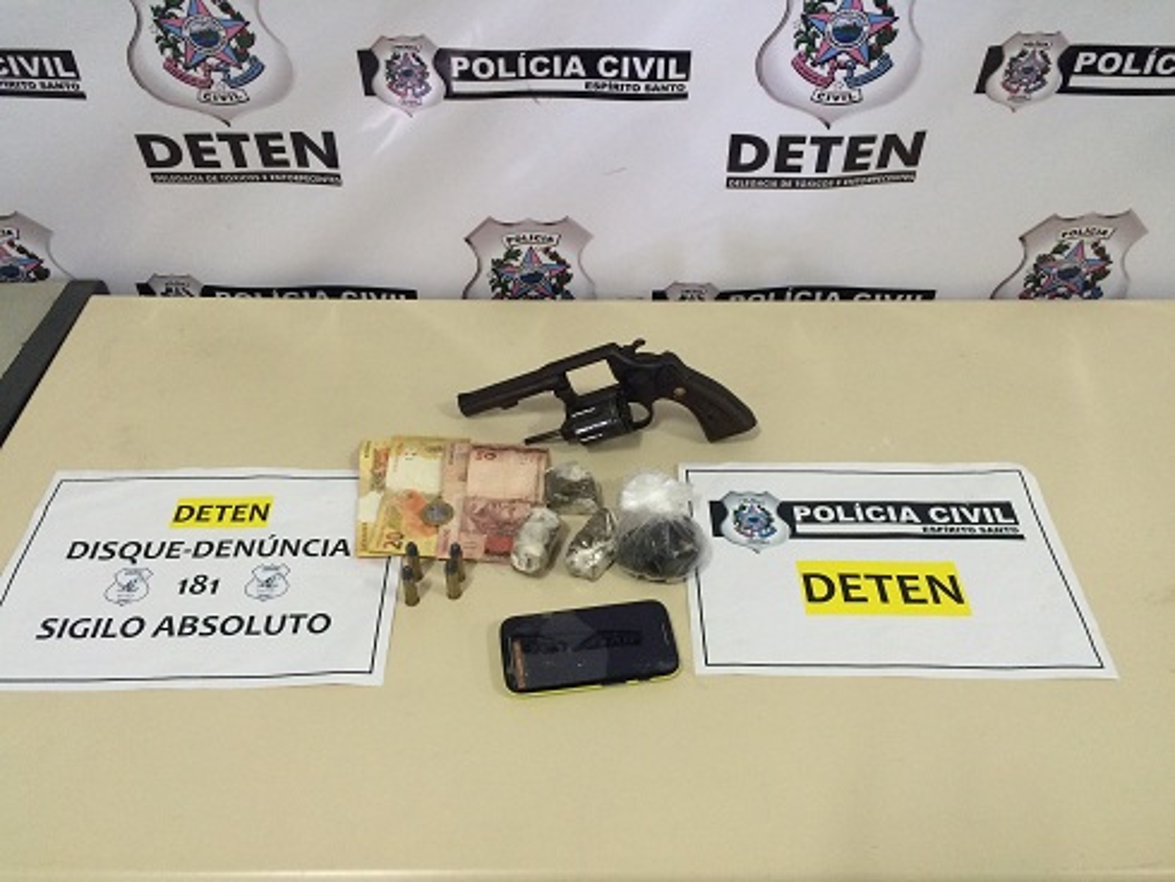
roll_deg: +0.1
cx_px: 588
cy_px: 441
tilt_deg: -43.2
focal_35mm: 29
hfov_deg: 61.6
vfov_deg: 48.3
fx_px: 985
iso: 160
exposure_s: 1/30
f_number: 2.2
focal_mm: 4.15
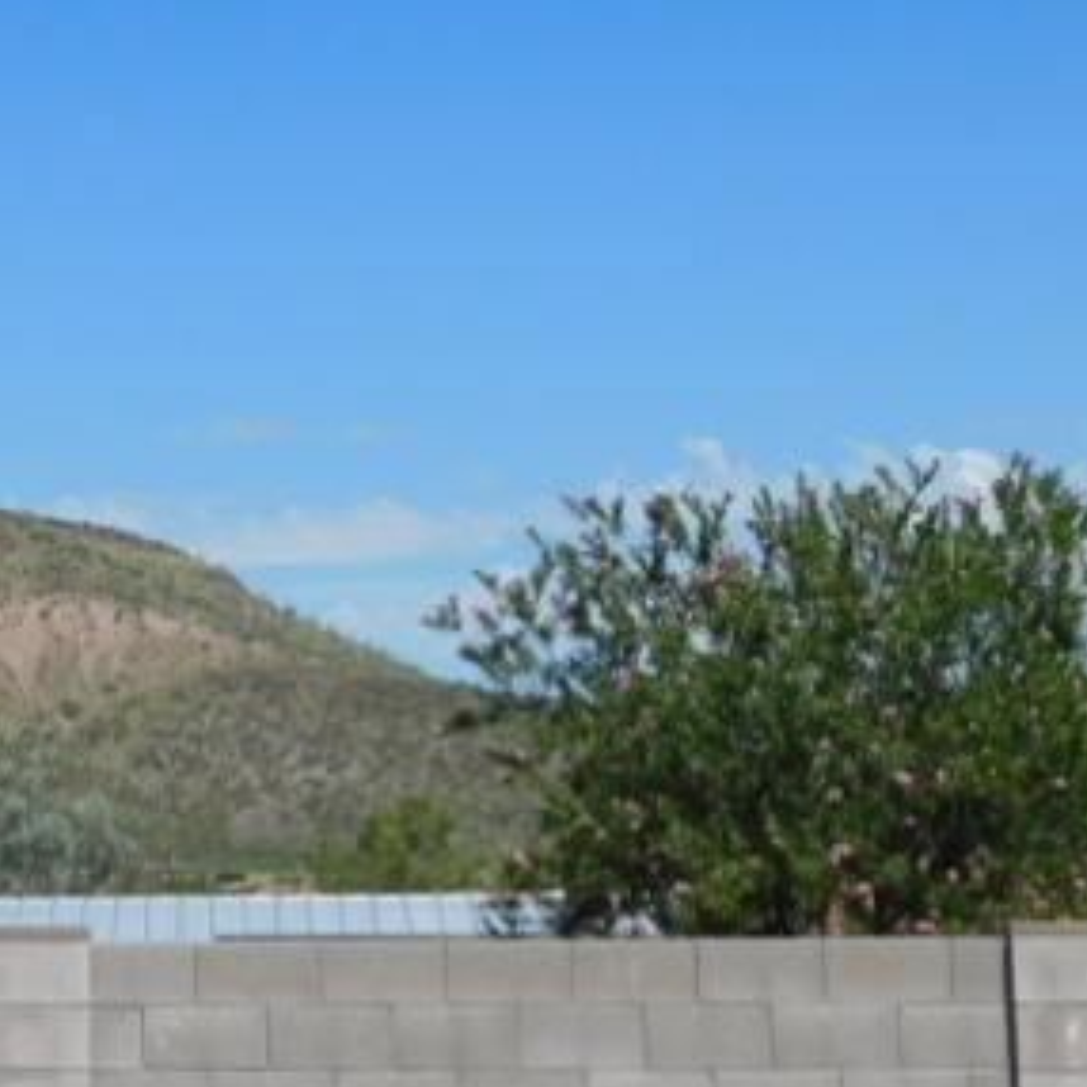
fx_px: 3588
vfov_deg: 17.2
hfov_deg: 16.8
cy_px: 388
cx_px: -68
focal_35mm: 101
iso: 125
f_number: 7.6
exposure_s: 1/500
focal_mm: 9
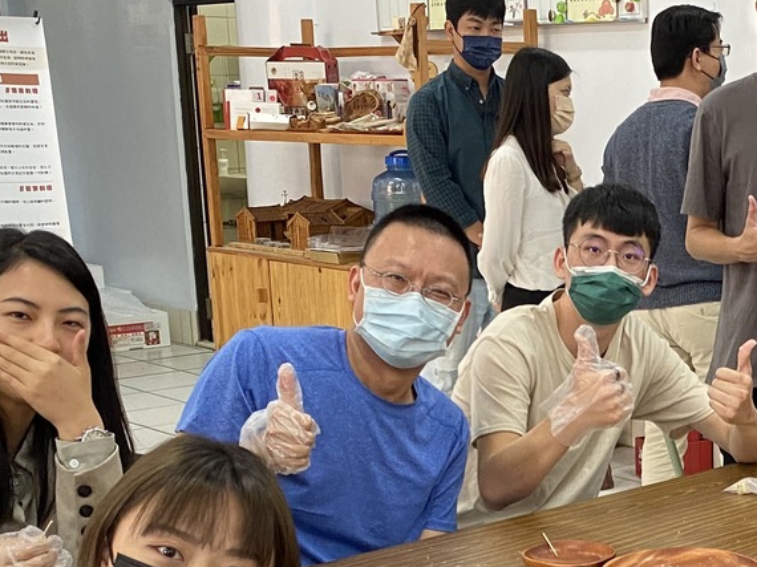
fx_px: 1596
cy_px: 547
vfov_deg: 19.6
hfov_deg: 25.5
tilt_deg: -16.2
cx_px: 730
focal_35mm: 73
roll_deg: +0.2
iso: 160
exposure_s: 1/60
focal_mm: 4.25
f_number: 1.8
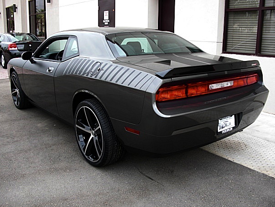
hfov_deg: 49.0
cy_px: 102
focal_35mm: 38
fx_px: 302
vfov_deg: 37.7
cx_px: 139
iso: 50
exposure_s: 1/100
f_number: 2.8
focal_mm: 6.3
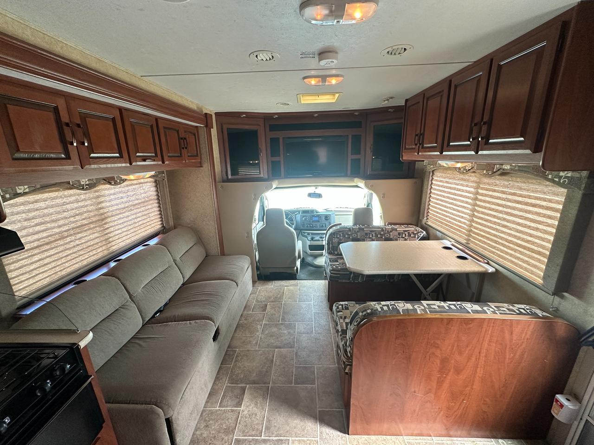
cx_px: 297
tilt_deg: -14.3
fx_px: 240
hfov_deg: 102.1
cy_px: 222
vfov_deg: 85.7
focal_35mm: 14
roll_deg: +1.2
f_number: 2.2
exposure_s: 1/99
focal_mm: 2.22
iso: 200
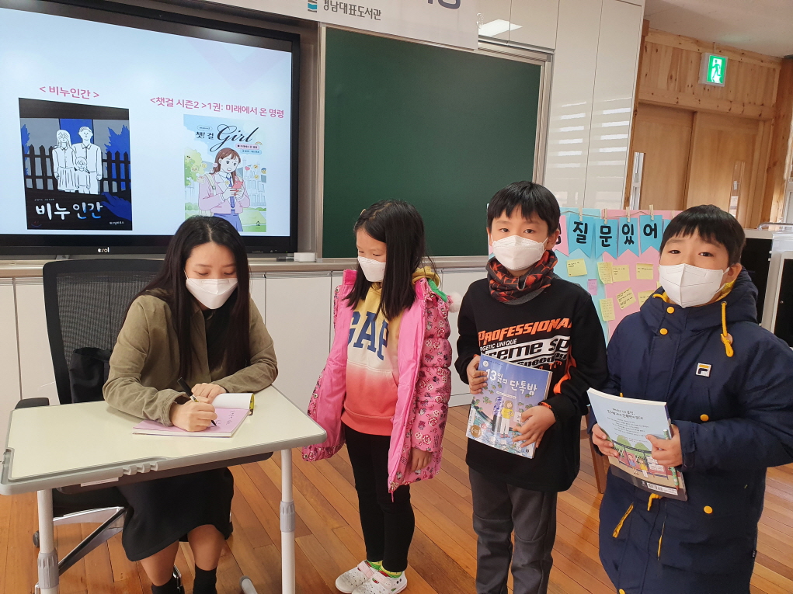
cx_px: 396
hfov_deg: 67.3
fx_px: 595
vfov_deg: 53.0
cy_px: 297
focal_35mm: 26
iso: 125
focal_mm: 4.32
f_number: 2.4
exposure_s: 1/120
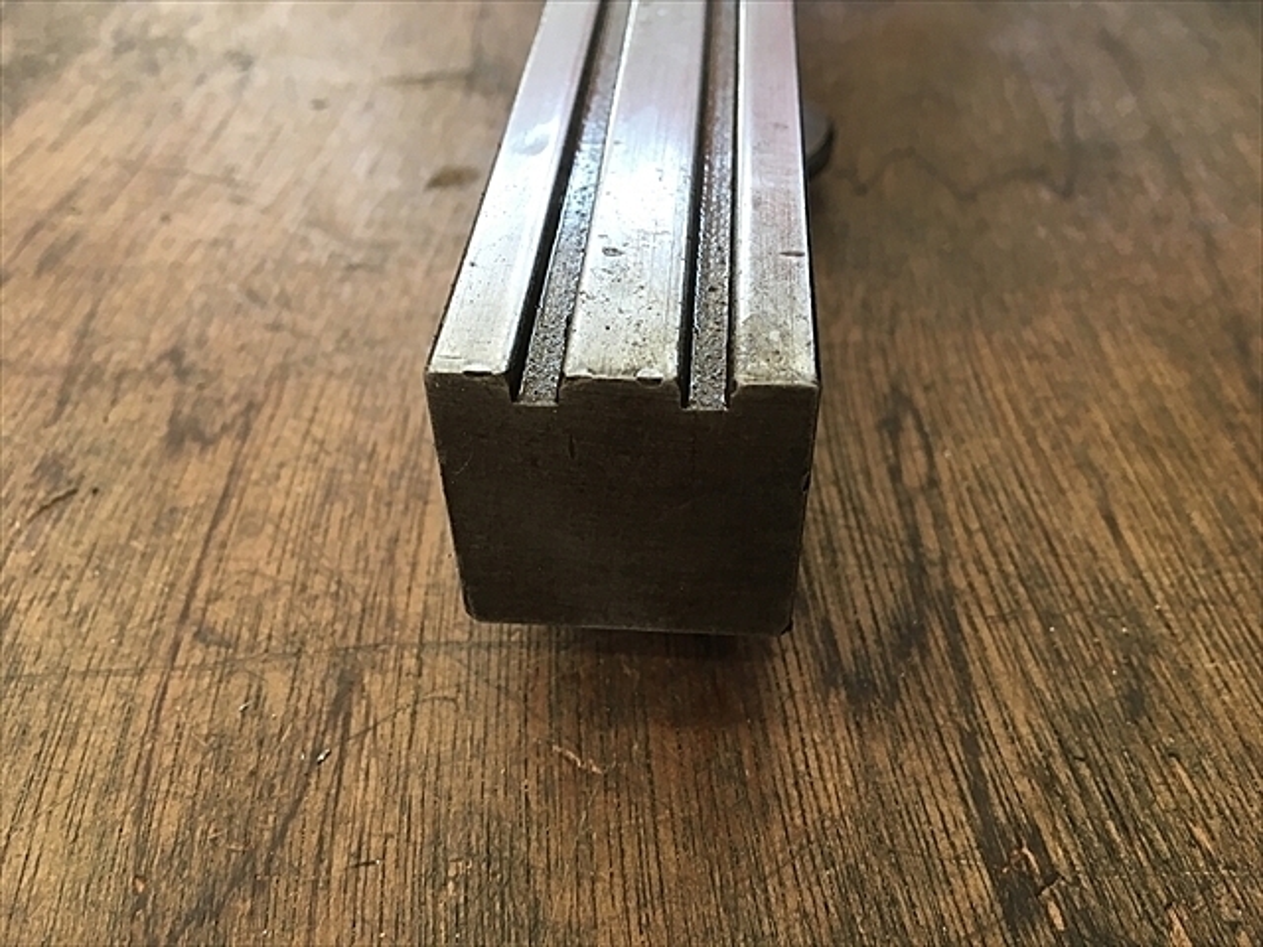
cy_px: 474
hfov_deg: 61.7
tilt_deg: -43.5
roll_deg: +1.3
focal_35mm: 29
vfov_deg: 48.2
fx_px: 1058
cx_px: 632
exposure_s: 1/30
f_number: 2.2
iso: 50
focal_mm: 4.15
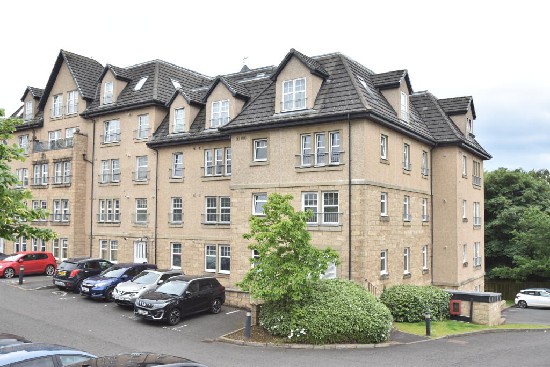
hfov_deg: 59.5
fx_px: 481
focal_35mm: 32
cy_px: 184
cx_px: 275
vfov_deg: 41.7
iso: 100
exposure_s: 1/200
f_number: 5
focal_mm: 21
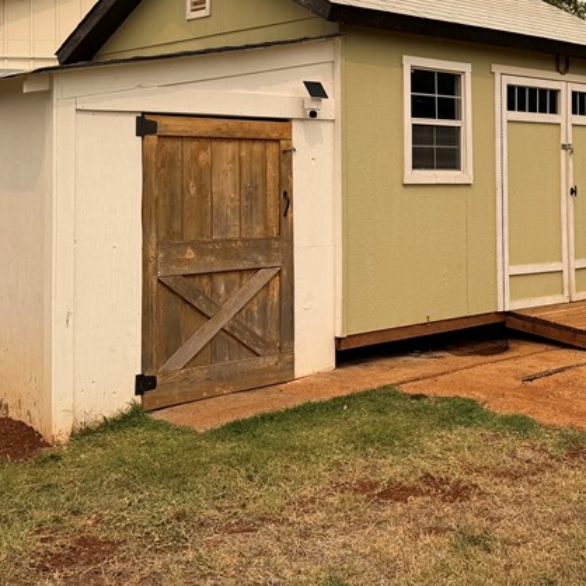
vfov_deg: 32.2
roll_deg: +2.2
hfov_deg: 32.0
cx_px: 465
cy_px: 149
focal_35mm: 52
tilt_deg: +2.4
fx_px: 996
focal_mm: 6.76
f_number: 1.78
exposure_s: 1/4405
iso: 80
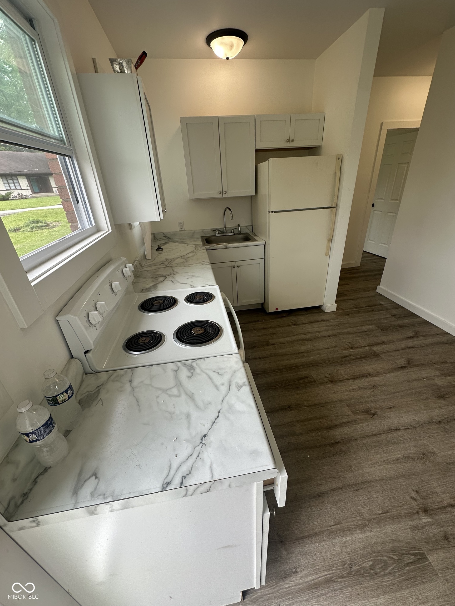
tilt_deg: -25.5
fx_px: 245
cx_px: 228
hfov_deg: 85.7
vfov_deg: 102.1
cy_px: 303
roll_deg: +5.2
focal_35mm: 14
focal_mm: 2.22
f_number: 2.2
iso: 50
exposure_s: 1/120
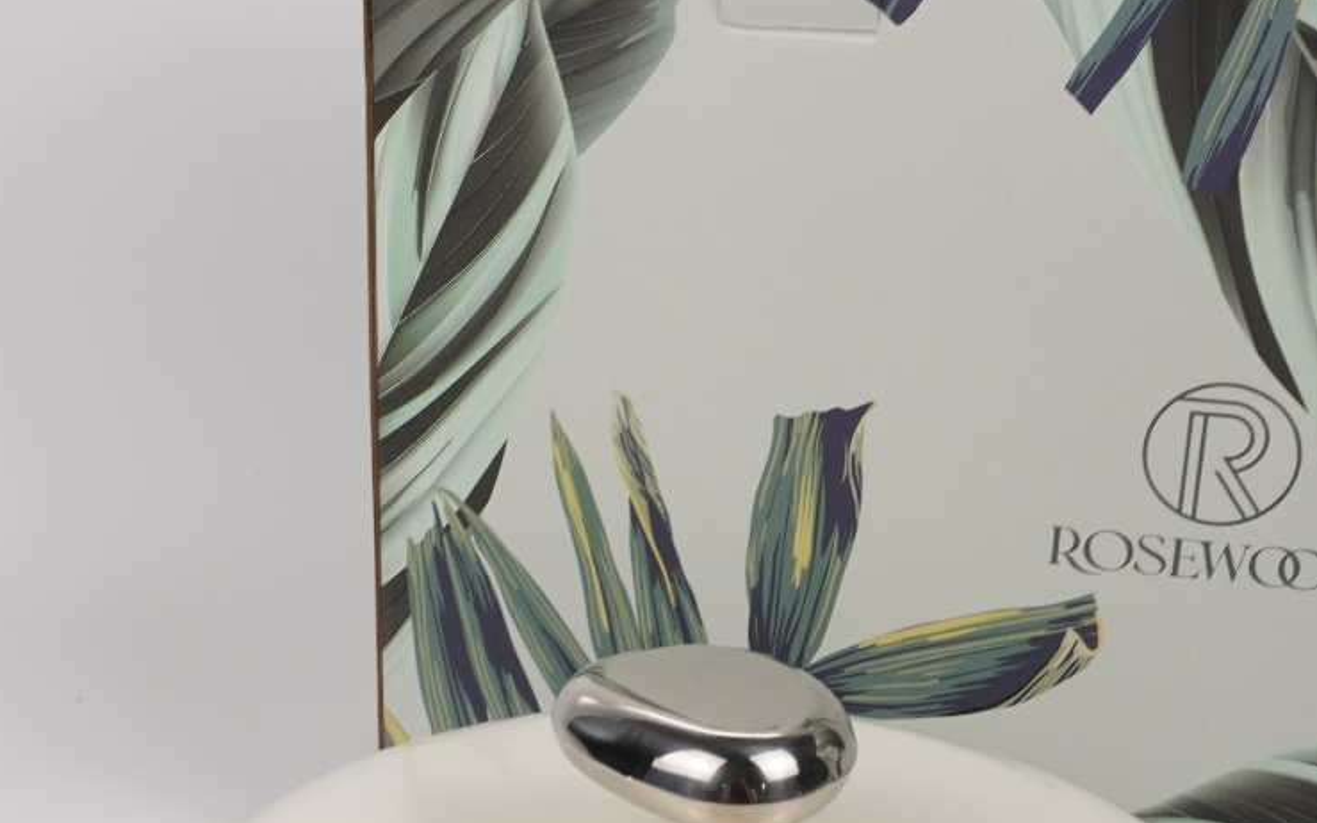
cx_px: 335
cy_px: 782
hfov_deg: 26.4
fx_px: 2768
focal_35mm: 77
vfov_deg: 16.6
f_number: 13
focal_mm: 23
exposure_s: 1/40
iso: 250
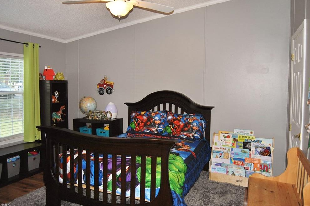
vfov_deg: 46.4
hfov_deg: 65.5
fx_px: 241
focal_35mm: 28
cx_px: 150
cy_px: 101
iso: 200
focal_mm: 18
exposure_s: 1/60
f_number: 3.5
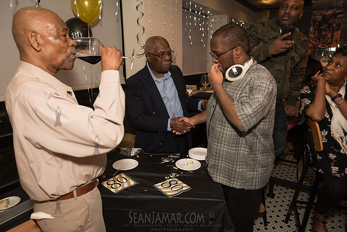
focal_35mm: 24
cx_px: 174
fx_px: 231
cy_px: 116
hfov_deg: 73.7
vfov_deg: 53.2
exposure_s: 1/400
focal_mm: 24
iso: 1250
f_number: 3.5
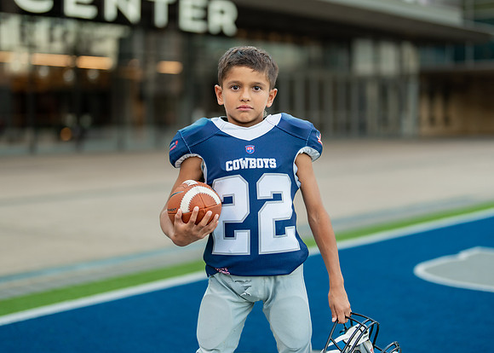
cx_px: 252
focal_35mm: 60
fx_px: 846
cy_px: 152
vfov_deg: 23.5
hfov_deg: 32.5
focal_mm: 50
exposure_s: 1/400
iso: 160
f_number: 1.2
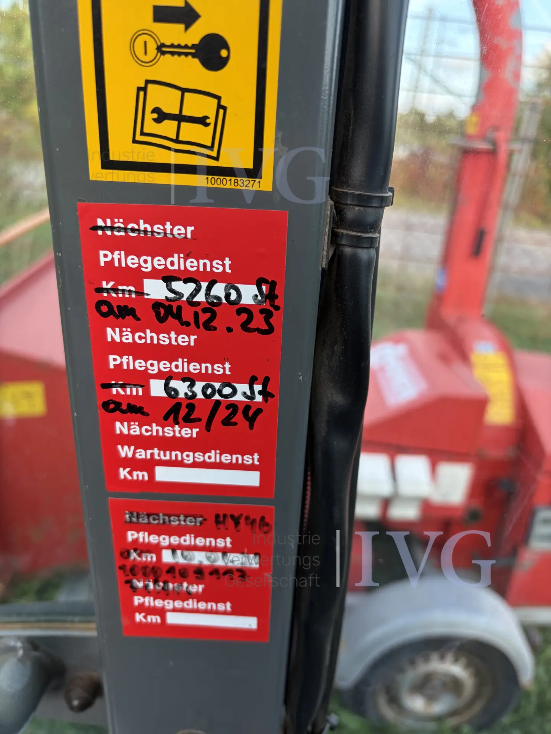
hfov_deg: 53.1
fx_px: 552
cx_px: 276
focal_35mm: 26
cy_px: 367
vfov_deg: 67.3
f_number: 1.6
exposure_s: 1/121
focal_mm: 5.96
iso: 64
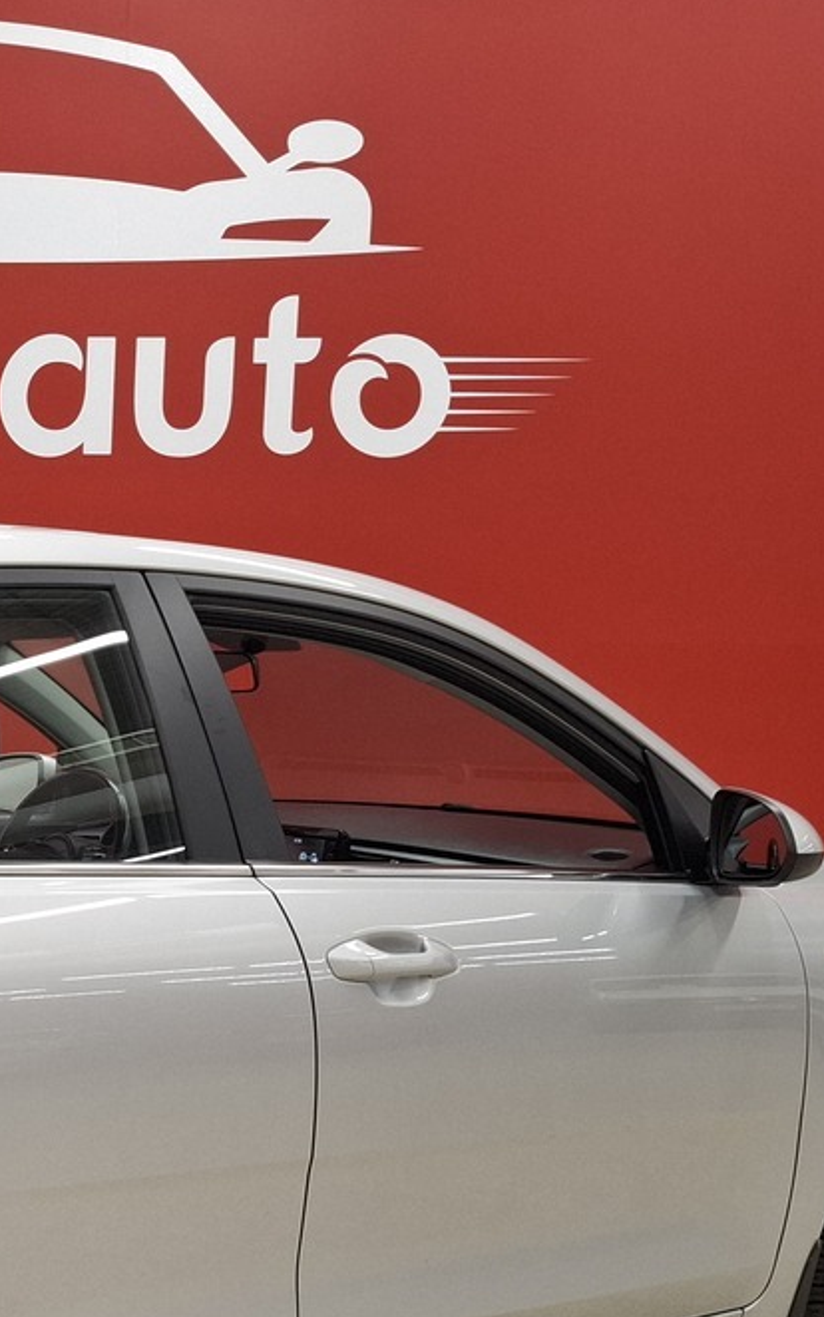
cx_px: -113
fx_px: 1903
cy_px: 1029
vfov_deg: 37.0
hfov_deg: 22.8
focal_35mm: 53
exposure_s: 1/100
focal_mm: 5.54
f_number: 1.8
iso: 125
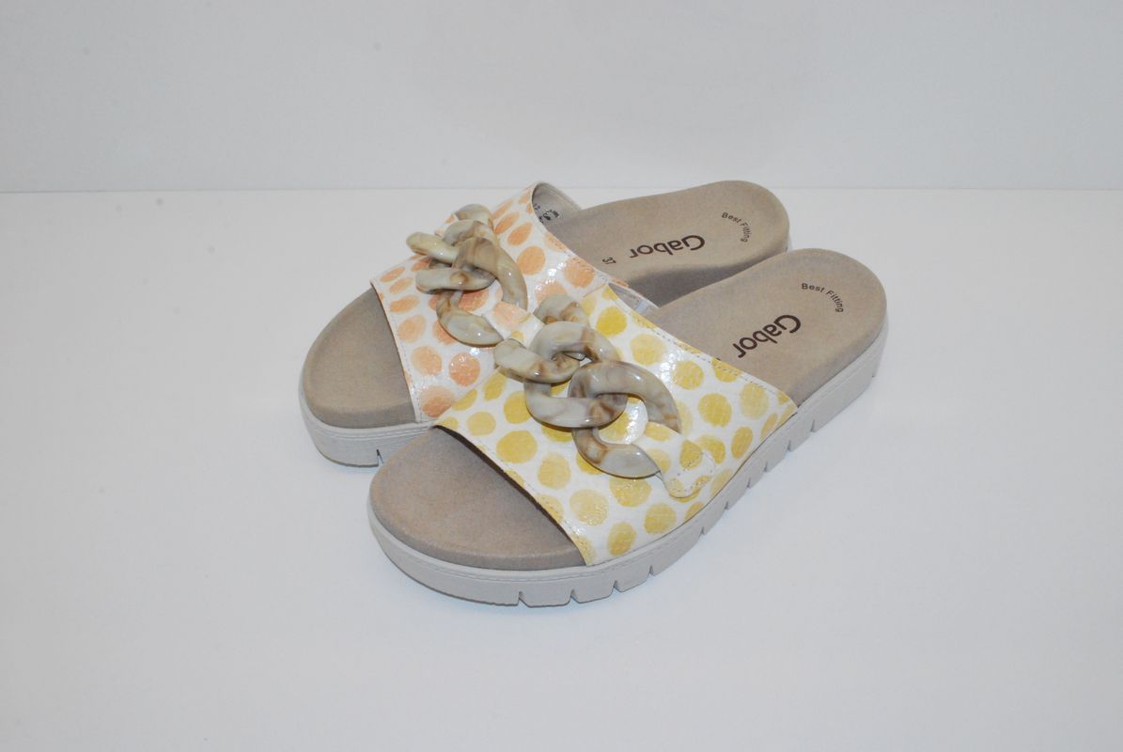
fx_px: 1124
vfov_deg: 37.0
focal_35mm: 36
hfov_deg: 53.1
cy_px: 376
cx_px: 562
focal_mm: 24
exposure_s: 1/200
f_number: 16
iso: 1600
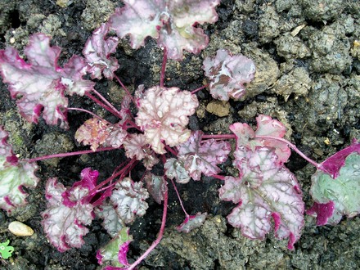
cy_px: 135
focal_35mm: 36
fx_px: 374
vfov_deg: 39.7
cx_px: 180
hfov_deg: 51.4
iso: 80
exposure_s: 1/49
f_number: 2.7
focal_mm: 6
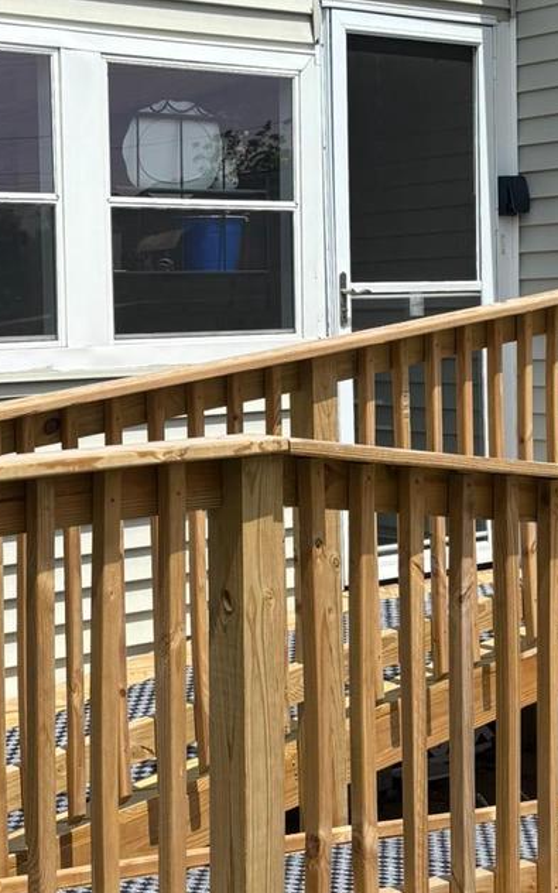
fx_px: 1630
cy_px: 305
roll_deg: -0.5
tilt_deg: -0.6
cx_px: 69
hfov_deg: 19.1
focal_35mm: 67
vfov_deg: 30.4
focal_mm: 5.96
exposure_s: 1/3413
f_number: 1.6
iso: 50
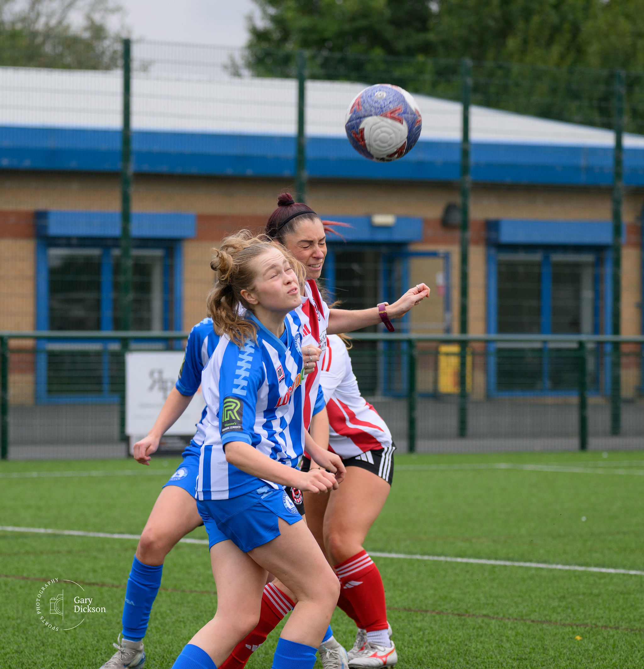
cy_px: 339
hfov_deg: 9.3
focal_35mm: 184
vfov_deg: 9.7
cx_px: 249
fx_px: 3958
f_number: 4.8
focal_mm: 135
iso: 800
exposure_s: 1/1250
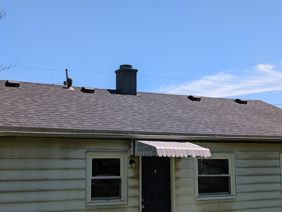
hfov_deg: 38.9
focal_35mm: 49
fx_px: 400
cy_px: 106
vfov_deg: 29.7
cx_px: 141
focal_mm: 6.9
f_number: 1.68
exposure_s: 1/1156
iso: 22
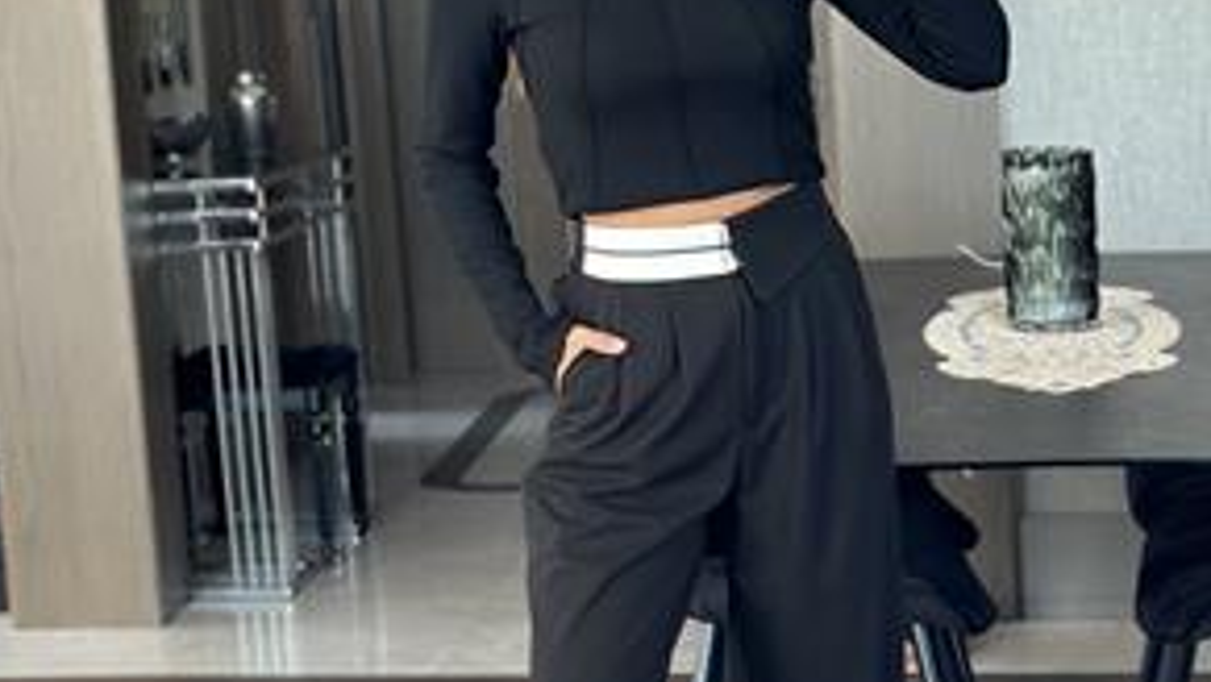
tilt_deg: -20.0
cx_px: 645
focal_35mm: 91
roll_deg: +4.7
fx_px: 2923
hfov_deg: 23.4
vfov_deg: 13.3
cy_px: 399
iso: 160
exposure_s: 1/60
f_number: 1.78
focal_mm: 6.86
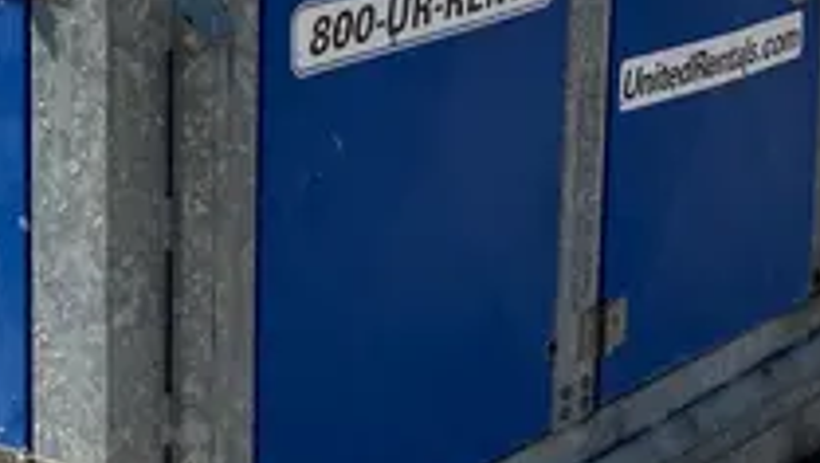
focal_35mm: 107
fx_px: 2329
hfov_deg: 19.3
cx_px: -27
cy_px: -22
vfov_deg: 11.2
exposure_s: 1/3247
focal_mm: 3.99
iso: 25
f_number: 1.8
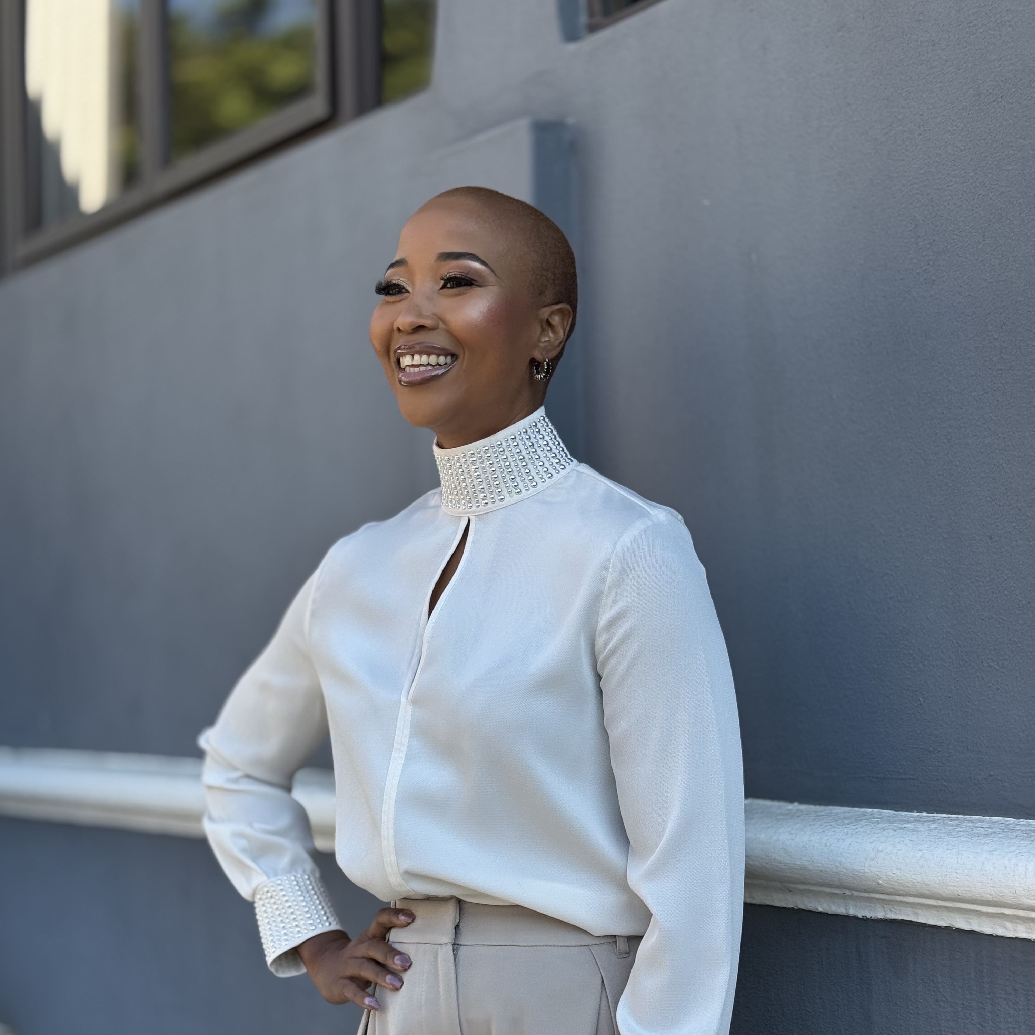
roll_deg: +2.4
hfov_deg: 30.0
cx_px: 514
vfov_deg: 30.0
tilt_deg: +1.8
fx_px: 1928
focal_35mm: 57
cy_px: 620
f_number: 1.78
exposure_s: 1/1133
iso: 64
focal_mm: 6.76
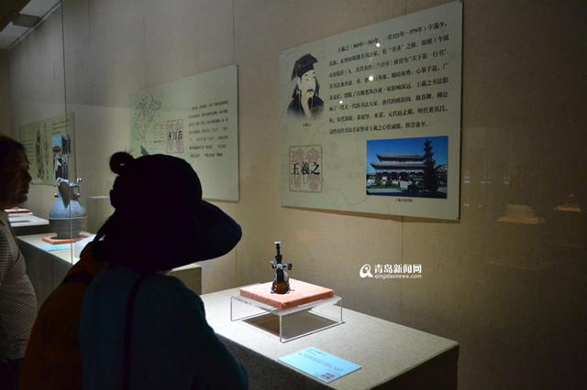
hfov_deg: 67.4
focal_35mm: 27
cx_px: 294
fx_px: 440
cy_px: 195
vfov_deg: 47.9
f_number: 3.5
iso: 3200
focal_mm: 18
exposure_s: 1/400
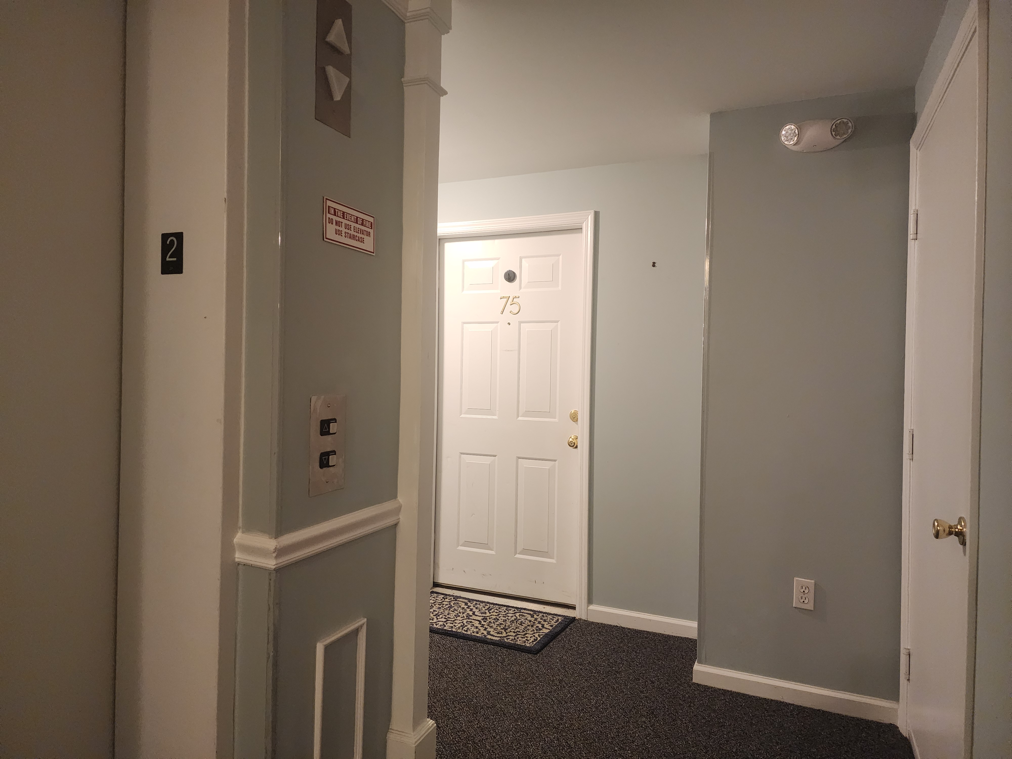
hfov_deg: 73.9
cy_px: 380
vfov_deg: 58.9
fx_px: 672
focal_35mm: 23
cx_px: 506
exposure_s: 1/120
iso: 1000
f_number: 1.8
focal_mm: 6.4
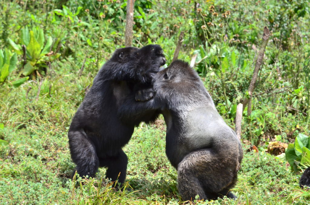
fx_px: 928
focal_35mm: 108
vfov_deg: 12.6
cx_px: 155
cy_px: 102
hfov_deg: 19.0
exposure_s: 1/1000
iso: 320
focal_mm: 72
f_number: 5.6
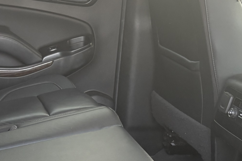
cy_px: 133
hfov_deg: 25.5
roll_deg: +1.1
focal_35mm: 77
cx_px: 26
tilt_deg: -19.0
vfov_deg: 17.5
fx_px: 518
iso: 250
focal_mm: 5.96
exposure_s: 1/60
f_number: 1.6
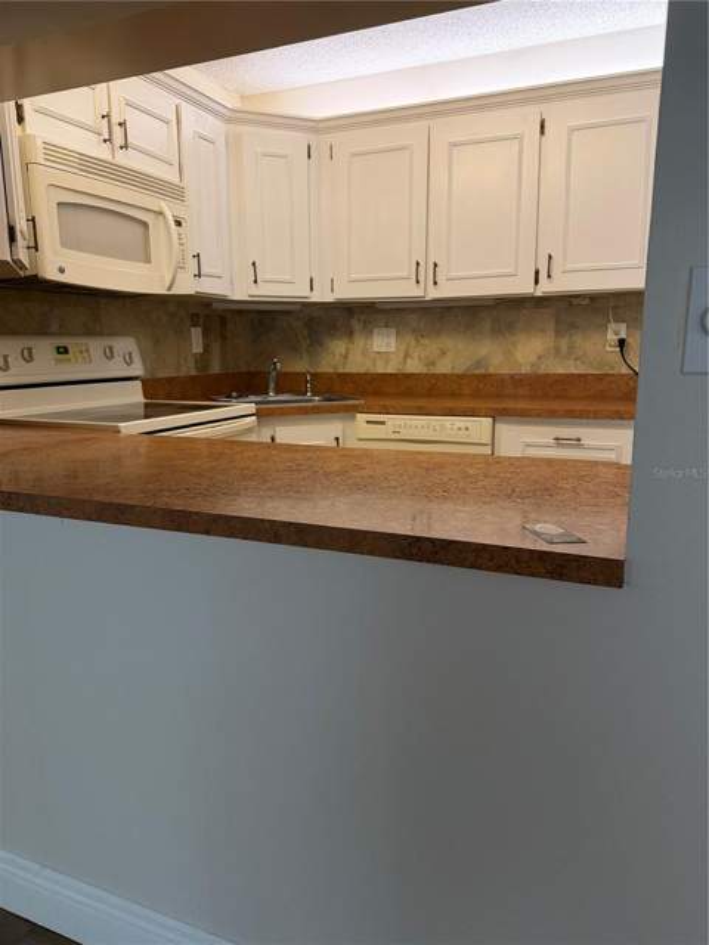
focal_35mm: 24
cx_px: 354
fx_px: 655
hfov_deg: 56.8
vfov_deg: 71.6
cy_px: 472
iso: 320
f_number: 1.78
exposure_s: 1/120
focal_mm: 6.76
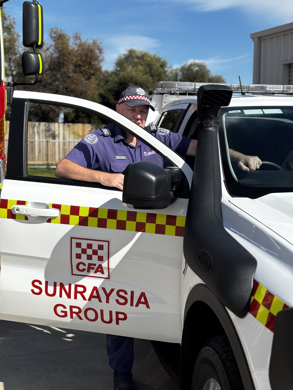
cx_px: 146
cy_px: 195
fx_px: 587
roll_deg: -0.6
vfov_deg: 36.8
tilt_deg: -6.3
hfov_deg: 28.0
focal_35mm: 52
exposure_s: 1/2639
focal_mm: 5.96
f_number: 1.6
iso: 32
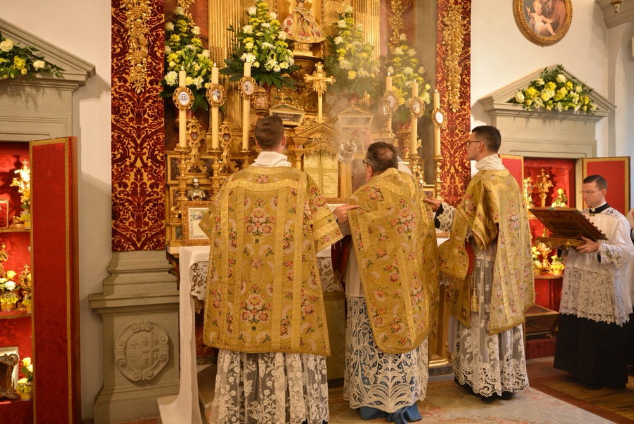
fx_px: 529
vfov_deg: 43.7
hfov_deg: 61.9
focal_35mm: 30
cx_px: 317
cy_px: 212
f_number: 4.5
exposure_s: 1/125
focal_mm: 30
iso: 1600
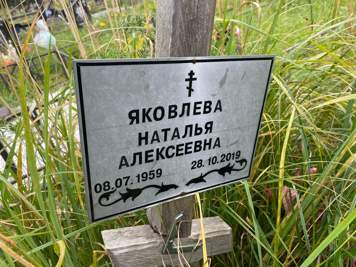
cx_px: 178
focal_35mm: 26
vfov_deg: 53.1
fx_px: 267
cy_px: 134
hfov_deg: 67.3
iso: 32
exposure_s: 1/404
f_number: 1.8
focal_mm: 4.25
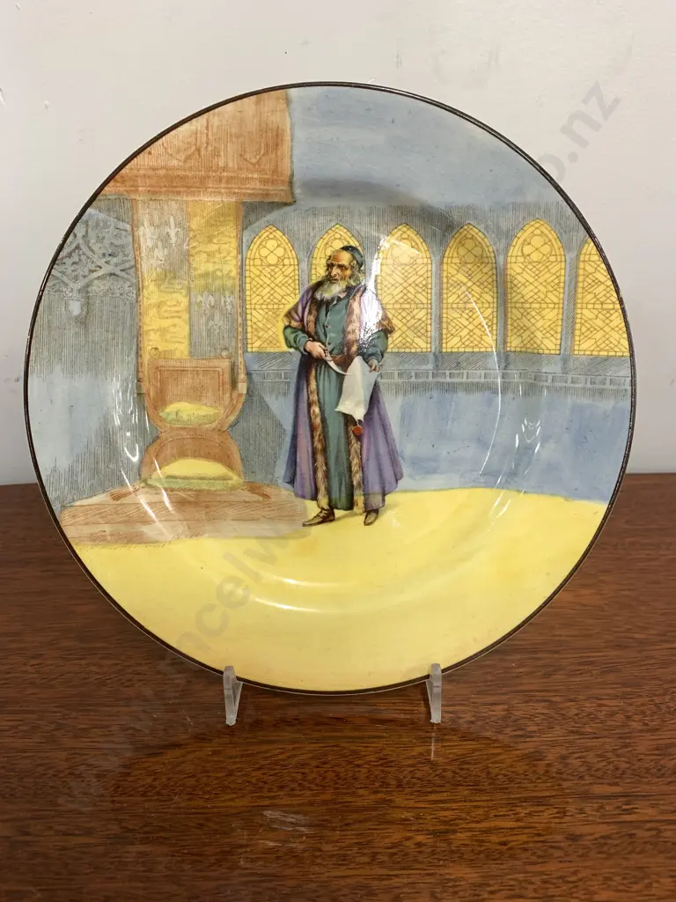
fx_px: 677
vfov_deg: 67.3
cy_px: 451
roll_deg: +1.2
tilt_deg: -24.7
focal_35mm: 26
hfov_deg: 53.1
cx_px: 338
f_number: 1.8
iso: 80
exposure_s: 1/50
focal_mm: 4.25
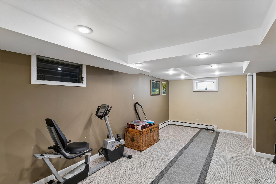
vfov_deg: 71.1
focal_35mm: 17
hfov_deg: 94.0
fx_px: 129
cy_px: 92
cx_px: 138
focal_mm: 16.8
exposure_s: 1/2.5
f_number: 13
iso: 400
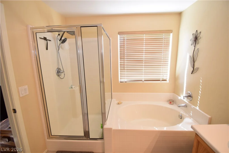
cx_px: 114
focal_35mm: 15
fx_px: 95
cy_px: 76
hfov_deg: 100.4
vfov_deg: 77.3
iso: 400
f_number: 5.6
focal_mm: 10
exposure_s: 1/20
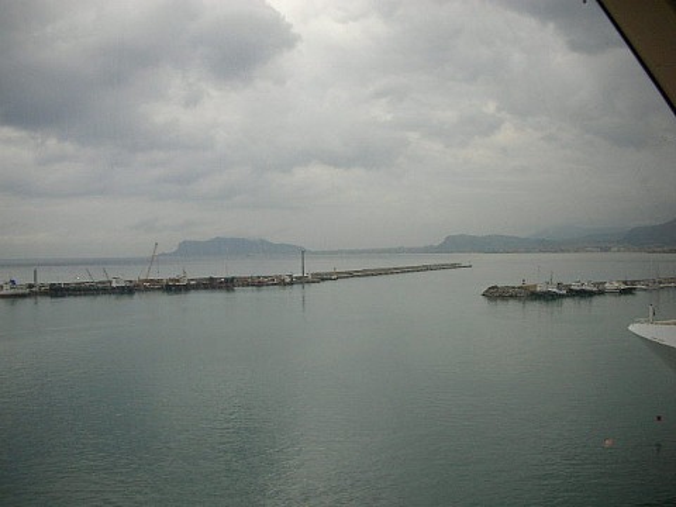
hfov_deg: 52.6
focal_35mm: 35
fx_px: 683
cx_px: 338
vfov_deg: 40.7
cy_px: 254
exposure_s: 1/34
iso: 50
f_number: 8.5
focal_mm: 5.8
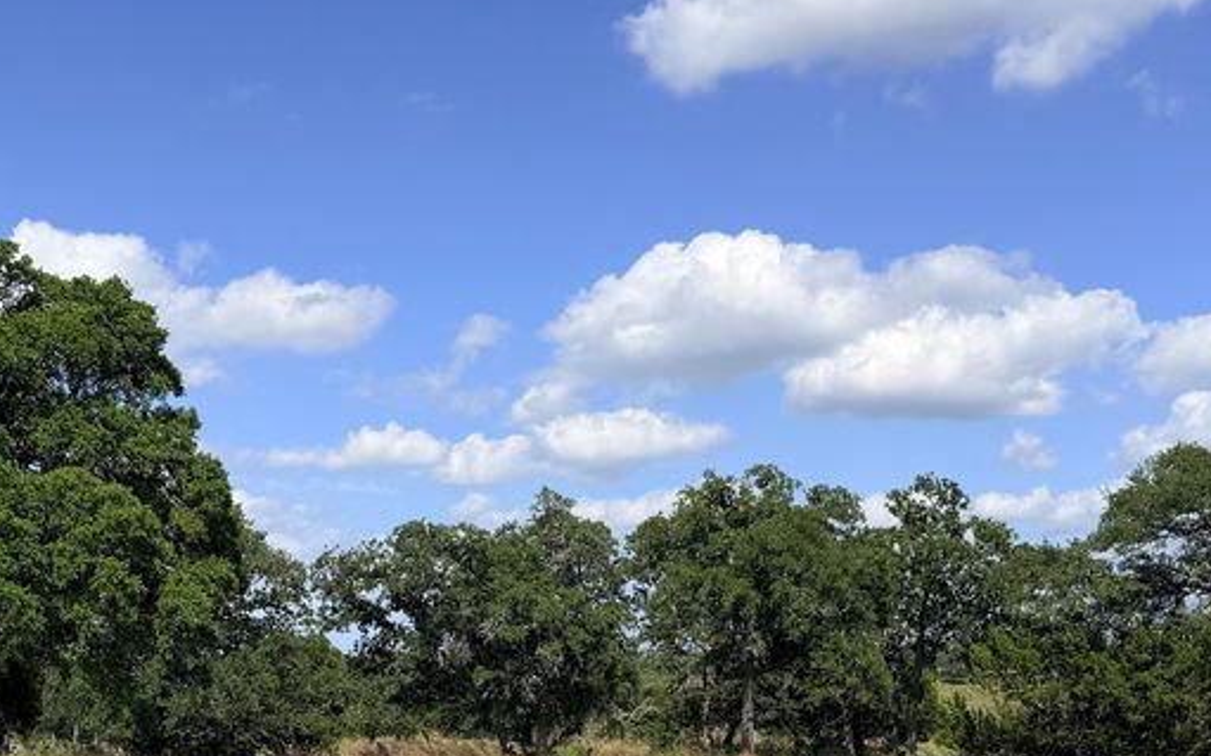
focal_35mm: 51
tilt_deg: +2.8
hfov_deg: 39.4
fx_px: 1683
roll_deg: +0.2
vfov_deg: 25.0
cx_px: 493
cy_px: 585
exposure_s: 1/8130
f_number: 1.78
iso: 80
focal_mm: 6.76
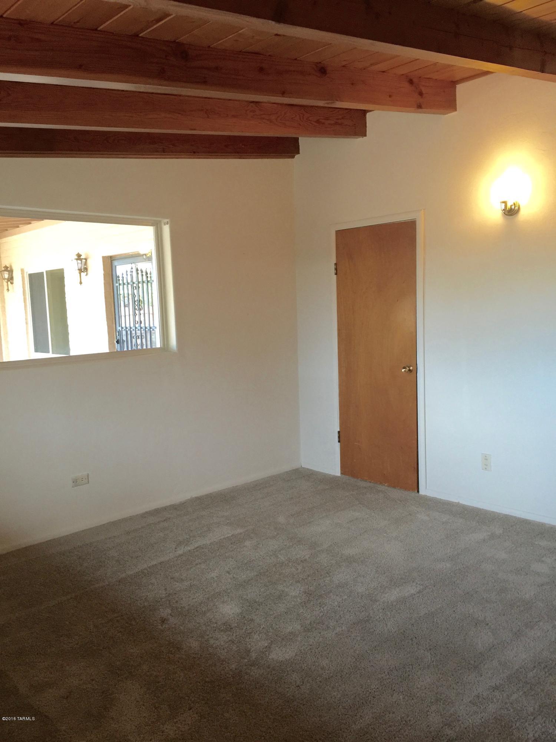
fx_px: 621
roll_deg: +2.5
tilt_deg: -6.0
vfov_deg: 61.7
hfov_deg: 48.2
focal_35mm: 29
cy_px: 371
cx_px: 278
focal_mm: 4.15
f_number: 2.2
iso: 100
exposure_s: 1/15
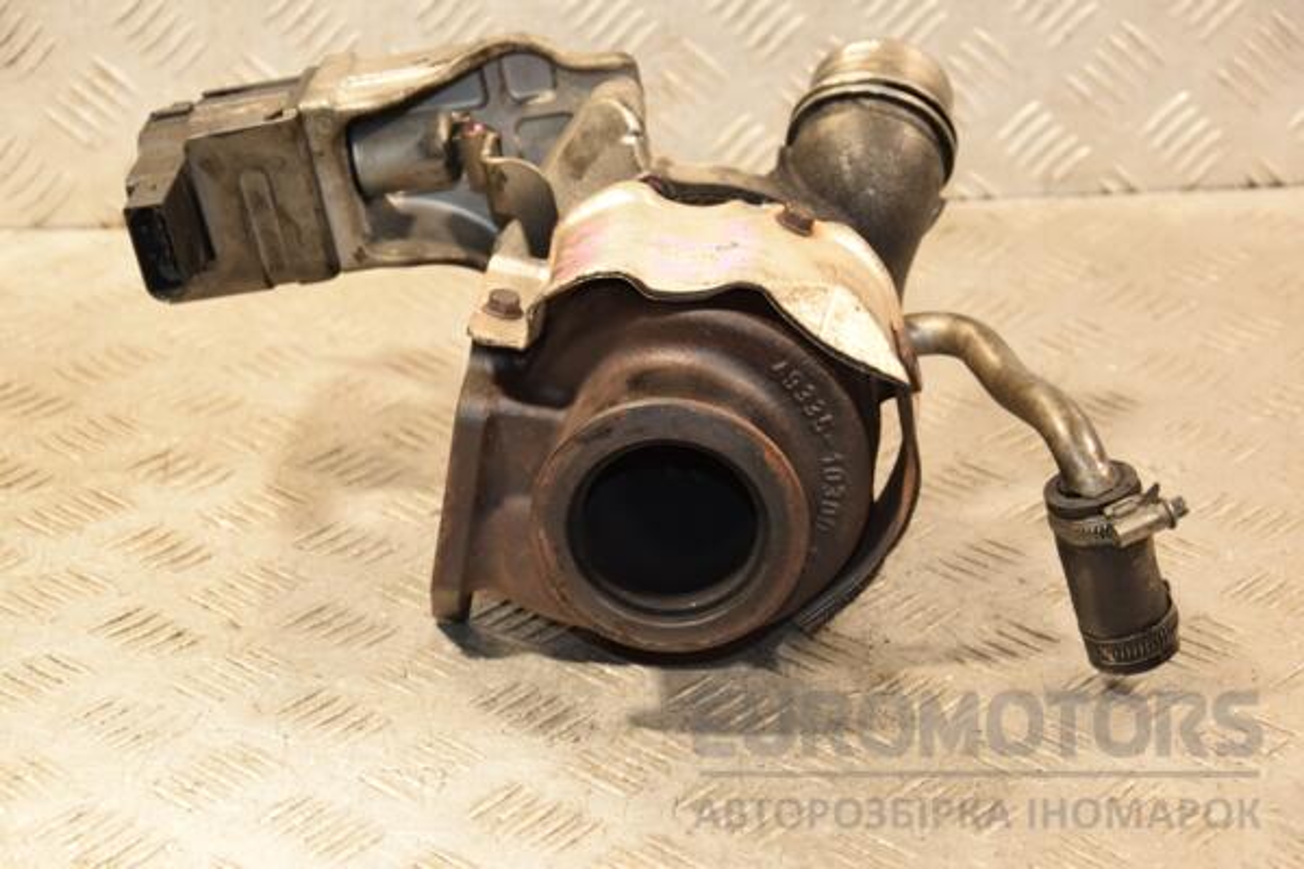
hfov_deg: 21.9
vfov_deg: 14.7
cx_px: 652
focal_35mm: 93
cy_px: 434
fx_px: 3368
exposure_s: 1/100
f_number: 5.3
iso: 800
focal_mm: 62
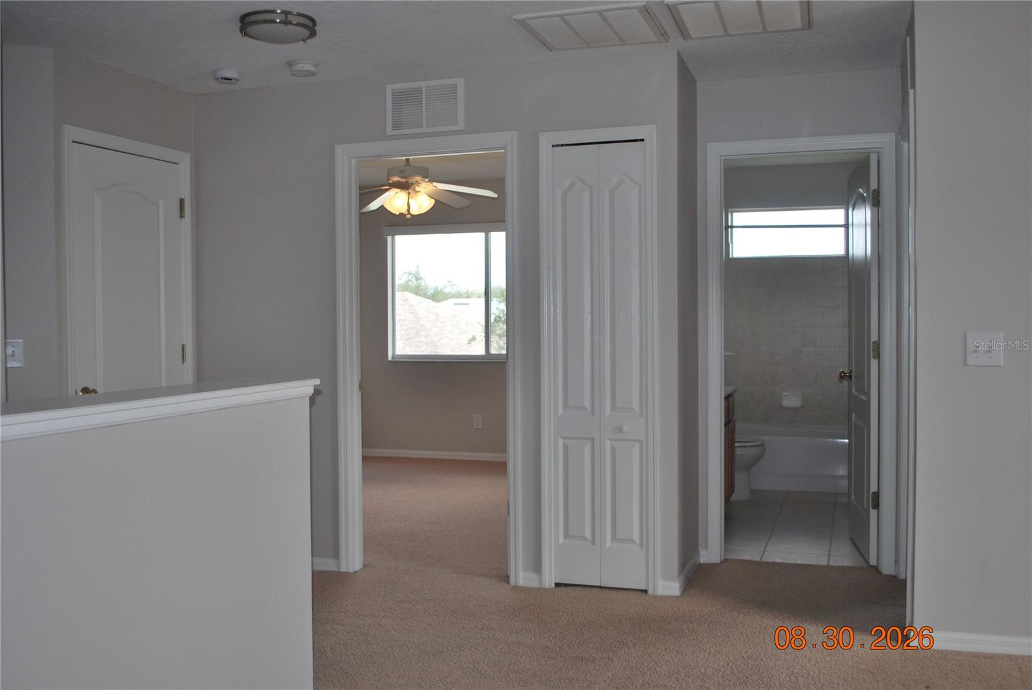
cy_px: 345
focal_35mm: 36
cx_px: 516
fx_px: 1033
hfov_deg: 53.1
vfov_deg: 36.9
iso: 100
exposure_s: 1/125
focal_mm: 24
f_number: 4.2
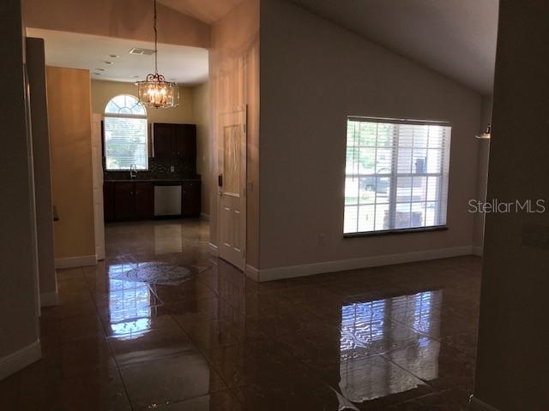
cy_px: 206
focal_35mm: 28
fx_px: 444
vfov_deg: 49.7
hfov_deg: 63.4
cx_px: 274
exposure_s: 1/90
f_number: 1.8
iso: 20
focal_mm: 3.99
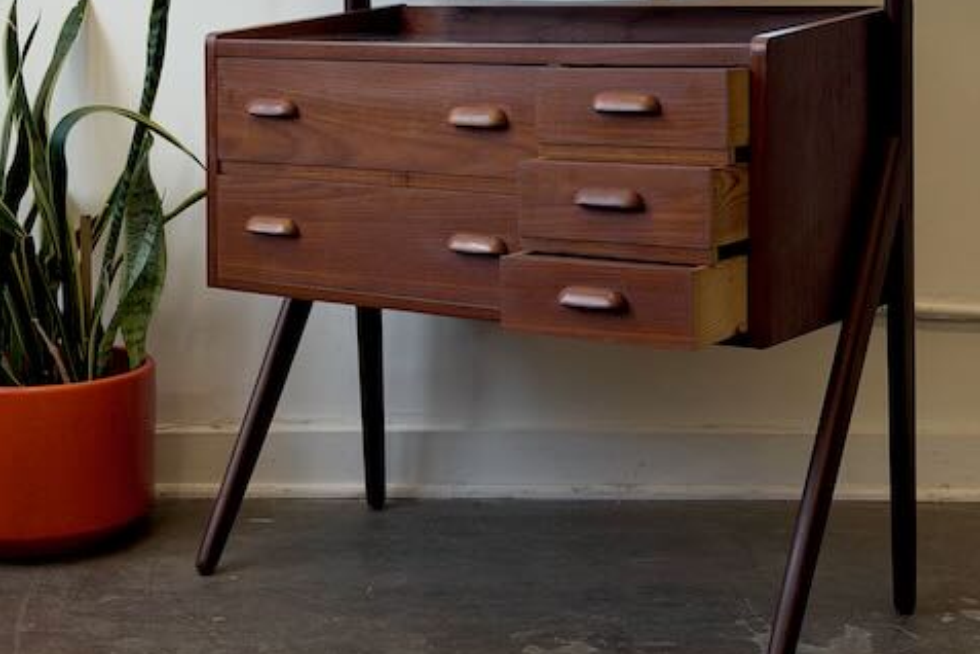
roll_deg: +0.5
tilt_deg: -2.5
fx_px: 1824
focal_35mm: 67
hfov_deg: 30.1
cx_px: 489
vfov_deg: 20.0
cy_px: 88
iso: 80
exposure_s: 1/328
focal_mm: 6.76
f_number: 1.78
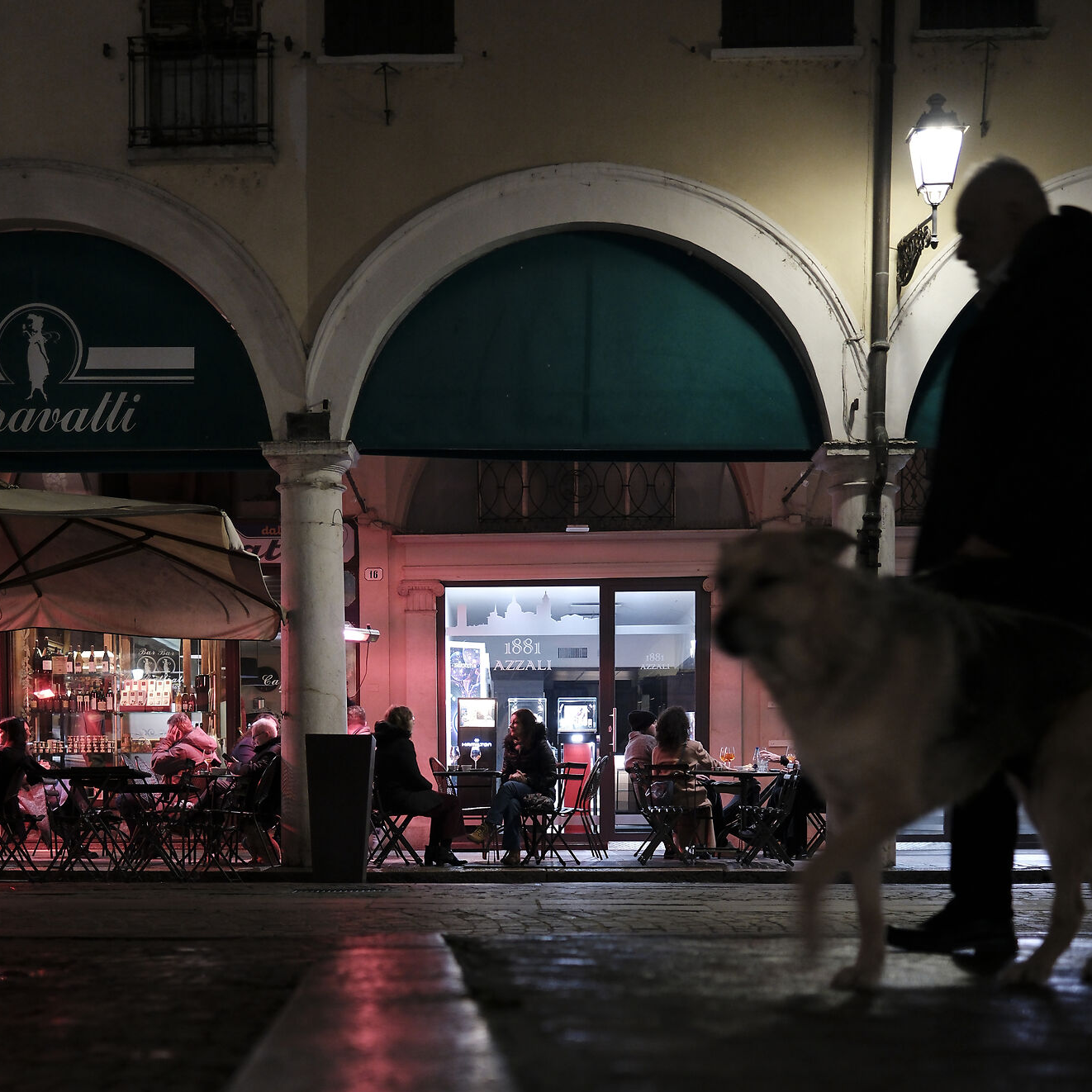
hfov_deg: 31.6
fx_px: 1927
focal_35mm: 54
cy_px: 932
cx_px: 465
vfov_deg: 30.6
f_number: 1.4
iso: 1000
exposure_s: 1/60
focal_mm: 23
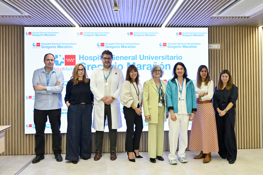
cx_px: 132
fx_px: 223
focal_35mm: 30
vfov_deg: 43.0
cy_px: 88
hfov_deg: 61.1
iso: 2000
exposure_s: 1/80
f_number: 6.3
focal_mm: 30.5
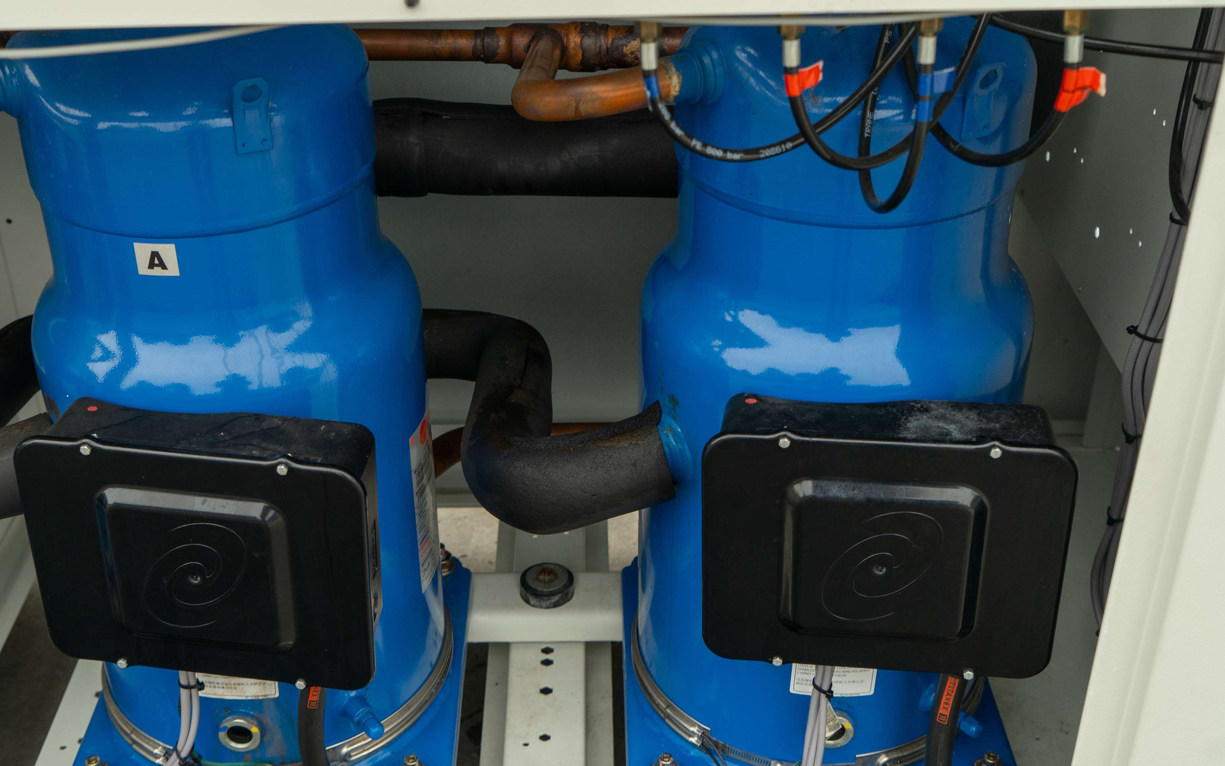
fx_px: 1436
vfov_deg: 29.9
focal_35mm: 43
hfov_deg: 46.1
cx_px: 543
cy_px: 413
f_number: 5
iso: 320
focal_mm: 33
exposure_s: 1/125
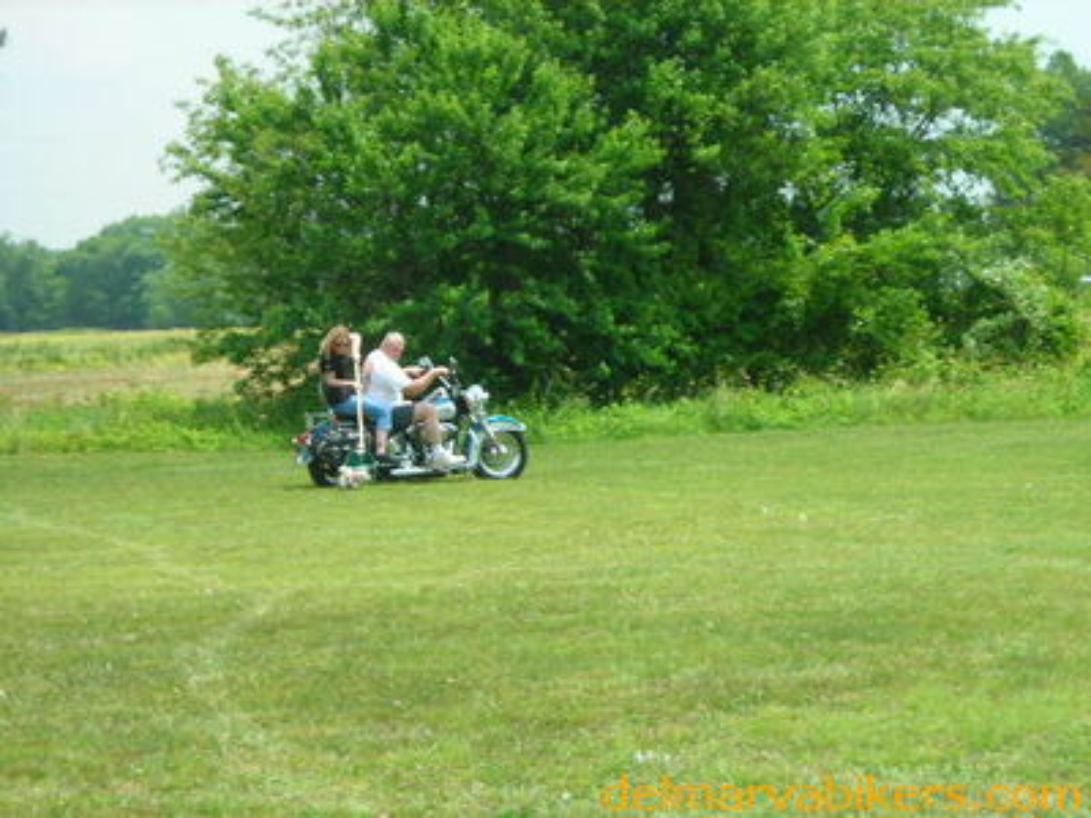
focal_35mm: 103
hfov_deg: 19.1
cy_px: 409
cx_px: 546
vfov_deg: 14.4
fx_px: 3246
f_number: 4.9
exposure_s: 1/155
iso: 50
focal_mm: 17
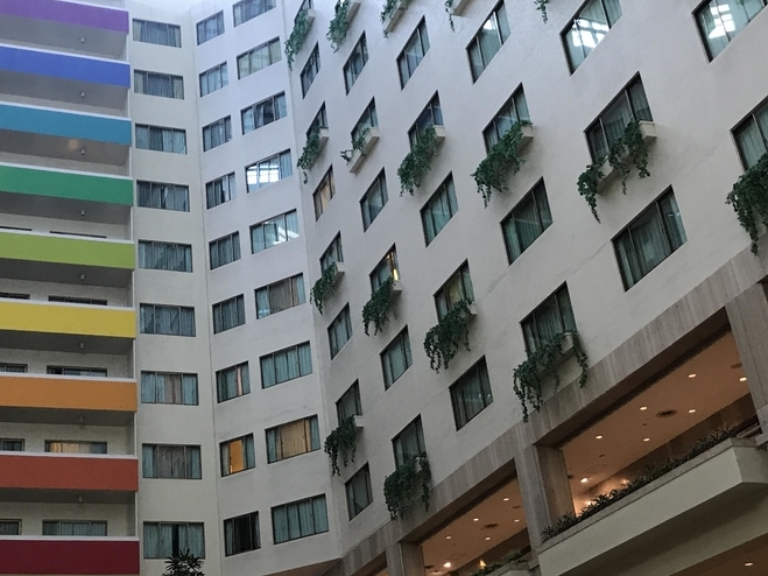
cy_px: 283
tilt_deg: +28.6
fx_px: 1131
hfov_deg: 37.2
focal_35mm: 51
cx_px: 273
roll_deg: +6.1
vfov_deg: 28.6
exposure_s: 1/20
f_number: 1.8
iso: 40
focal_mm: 3.99
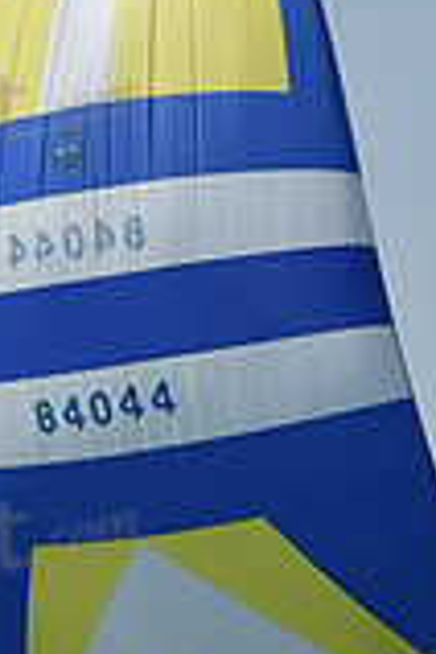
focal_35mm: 491
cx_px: 352
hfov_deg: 2.8
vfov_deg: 4.2
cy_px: 313
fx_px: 8919
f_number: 9
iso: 250
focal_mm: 135
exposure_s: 1/1250
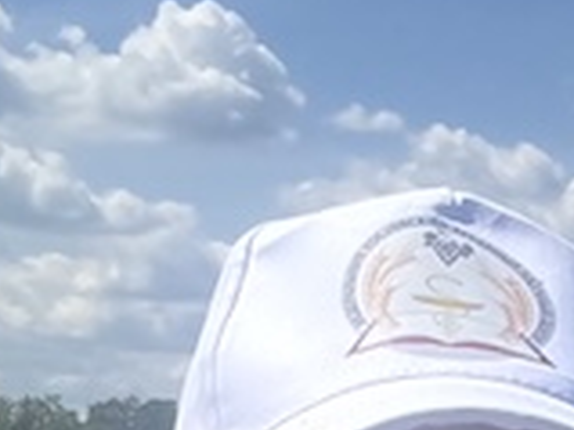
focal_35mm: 130
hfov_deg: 12.6
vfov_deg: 9.9
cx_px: 1282
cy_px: 1050
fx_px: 2154
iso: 40
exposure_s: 1/1284
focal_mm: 2.69
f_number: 1.9
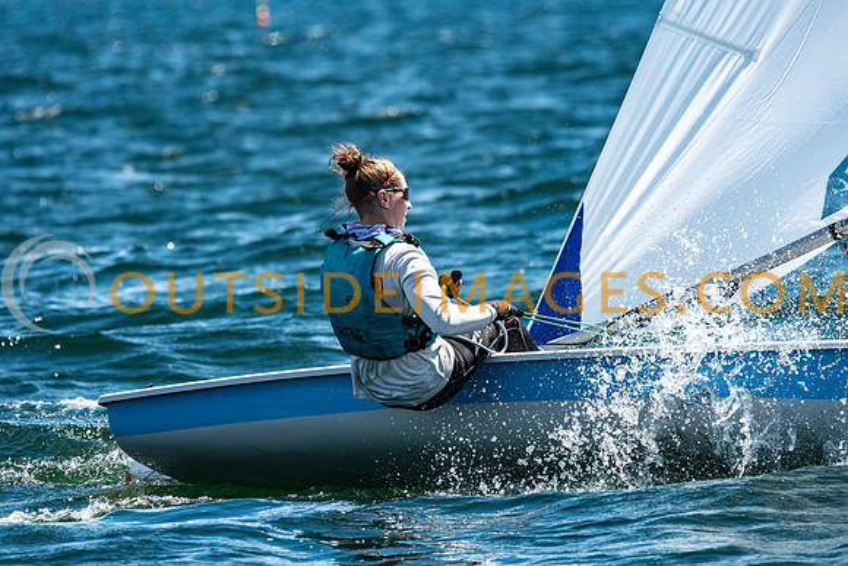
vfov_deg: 3.1
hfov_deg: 4.6
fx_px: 10602
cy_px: 283
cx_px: 424
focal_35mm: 450
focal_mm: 300
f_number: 5.6
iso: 400
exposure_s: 1/2500
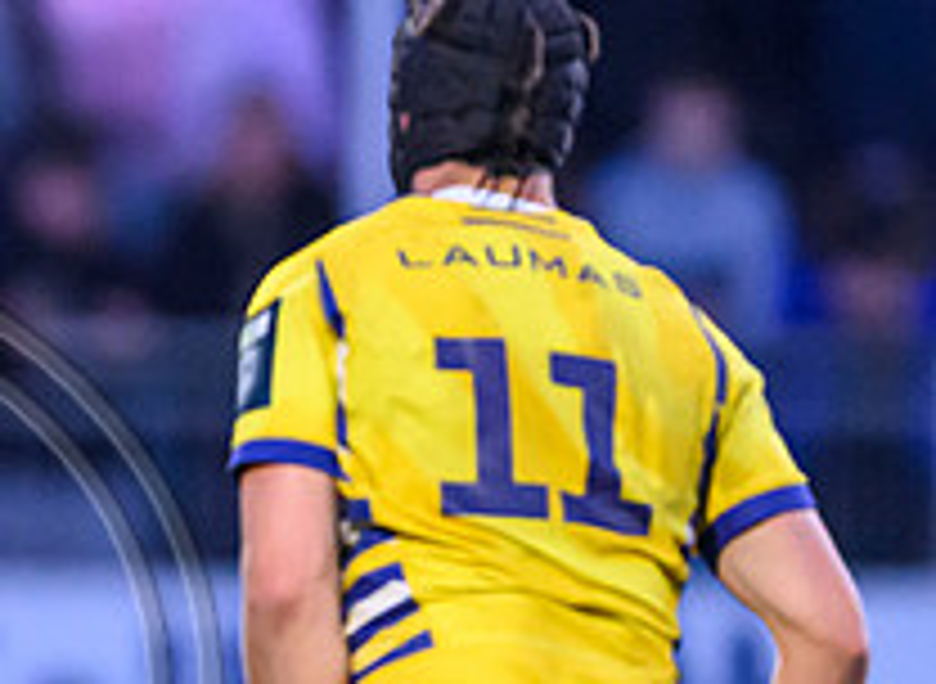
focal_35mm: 2000
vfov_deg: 0.7
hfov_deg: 1.0
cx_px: -341
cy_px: 454
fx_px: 53584
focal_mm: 400
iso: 6400
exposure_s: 1/2500
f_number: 2.8
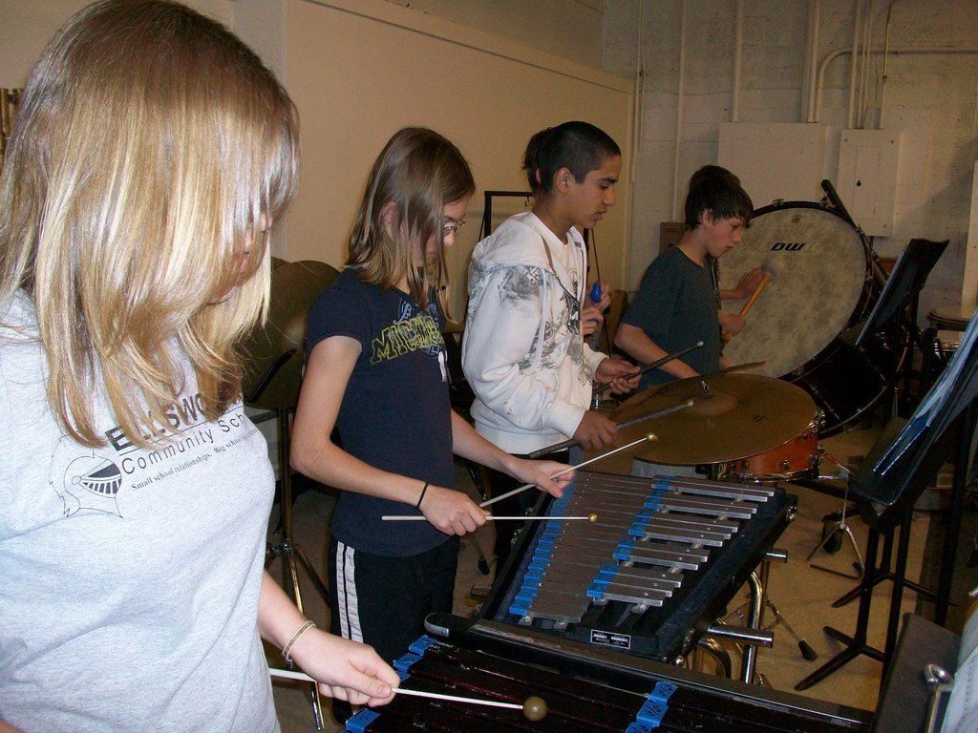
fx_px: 904
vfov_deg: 44.2
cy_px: 366
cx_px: 489
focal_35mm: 32
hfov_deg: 56.8
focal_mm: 5.7
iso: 120
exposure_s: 1/60
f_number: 2.8
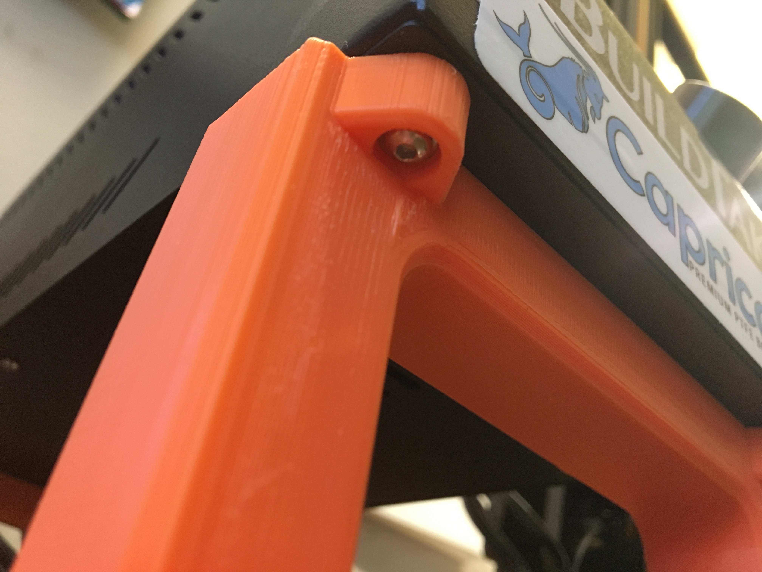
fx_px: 638
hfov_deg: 61.7
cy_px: 286
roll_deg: -16.0
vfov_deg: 48.2
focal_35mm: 29
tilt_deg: +30.3
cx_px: 381
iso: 200
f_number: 2.2
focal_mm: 4.15
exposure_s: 1/30
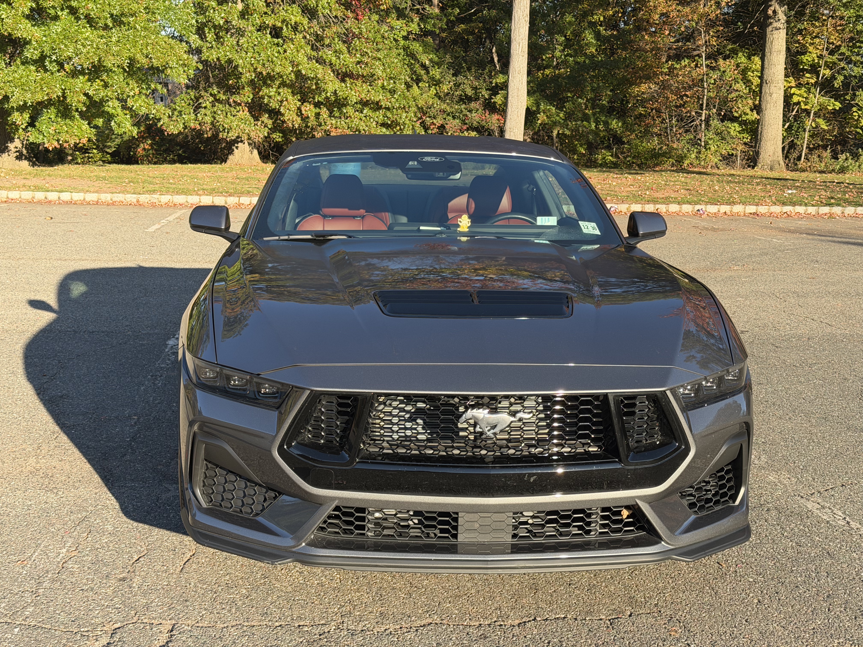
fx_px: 1197
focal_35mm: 48
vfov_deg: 30.3
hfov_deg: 39.7
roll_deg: -2.5
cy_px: 324
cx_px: 432
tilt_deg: -10.5
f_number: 1.78
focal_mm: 6.76
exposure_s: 1/1013
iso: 64
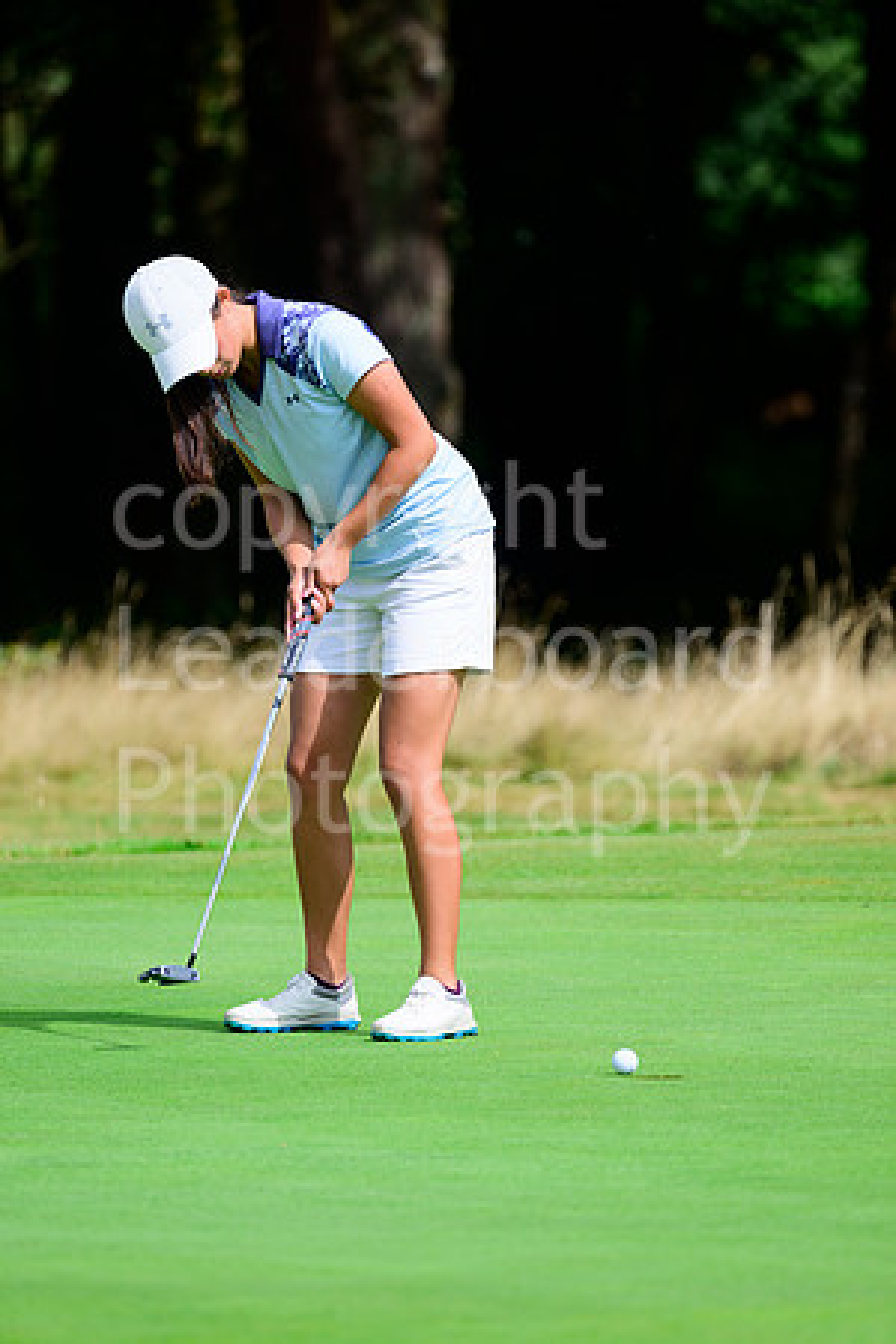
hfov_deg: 3.9
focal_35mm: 350
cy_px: 672
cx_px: 448
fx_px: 13066
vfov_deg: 5.9
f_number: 6.3
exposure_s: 1/3200
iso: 800
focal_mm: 350
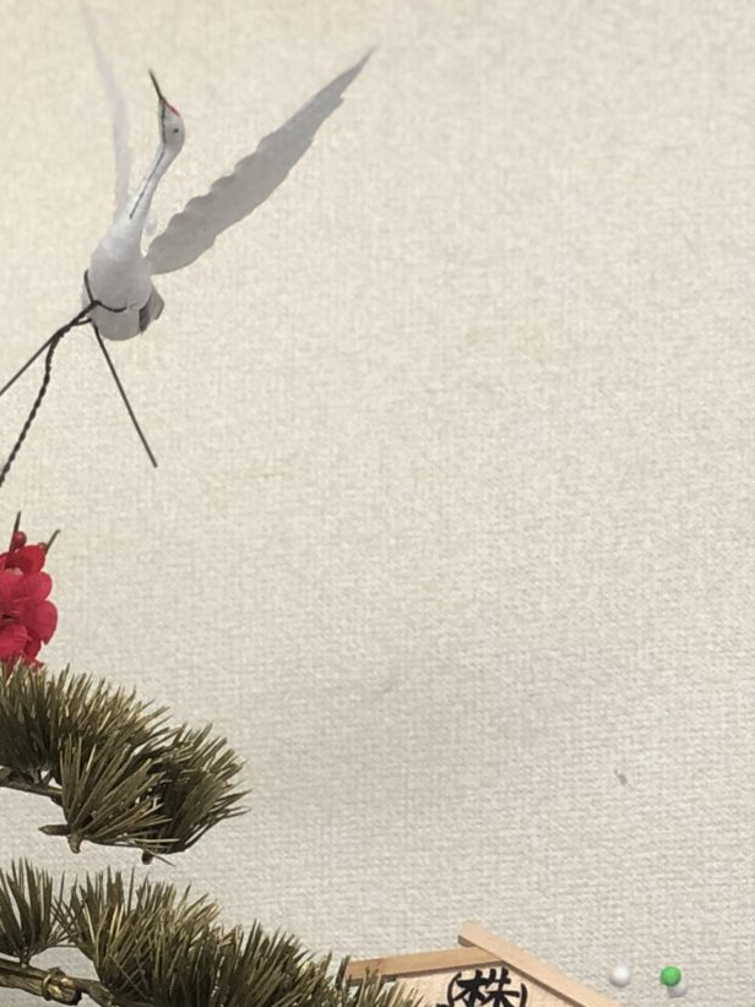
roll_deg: -1.1
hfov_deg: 9.0
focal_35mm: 162
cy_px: 1492
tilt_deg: +2.7
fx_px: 4714
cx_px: -168
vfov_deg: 11.7
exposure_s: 1/50
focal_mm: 6
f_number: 2.4
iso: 64
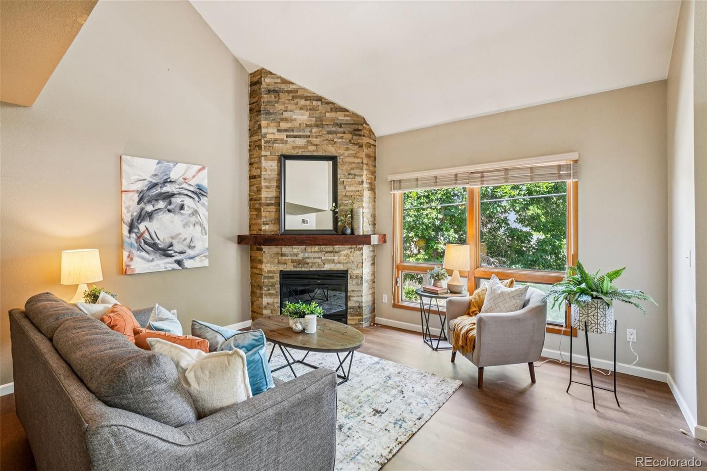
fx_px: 295
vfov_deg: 77.3
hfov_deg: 100.4
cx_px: 354
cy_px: 236
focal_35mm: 15
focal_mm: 10
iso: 400
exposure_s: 1/15
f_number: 8
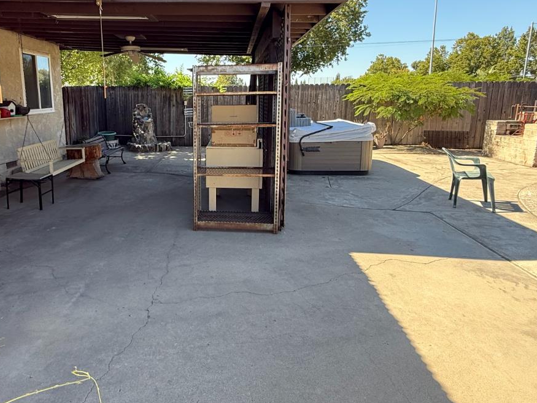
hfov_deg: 69.9
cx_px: 186
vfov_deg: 56.4
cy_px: 161
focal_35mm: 24
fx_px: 372
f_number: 2.2
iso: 64
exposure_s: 1/274
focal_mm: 2.22
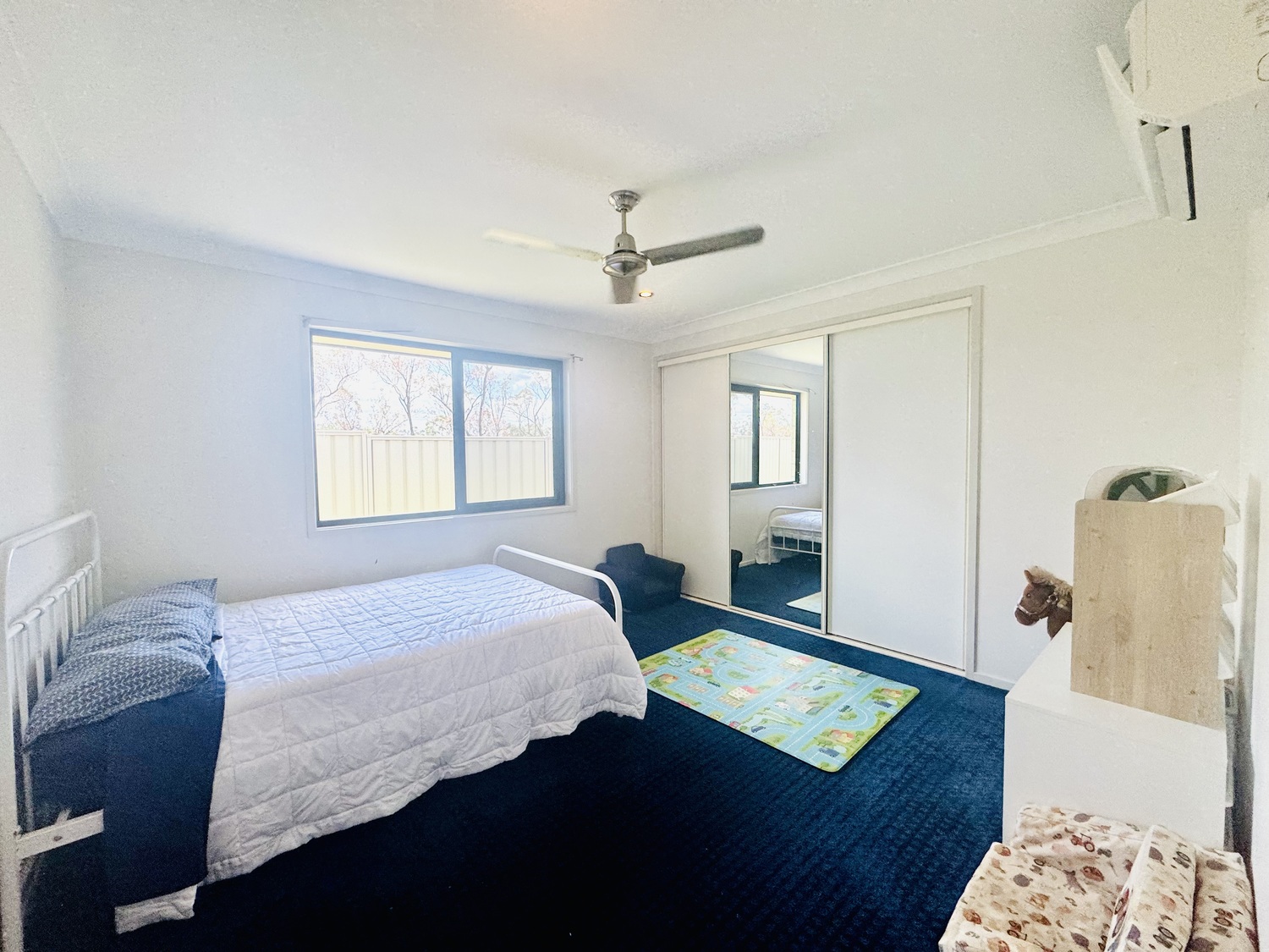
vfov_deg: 85.7
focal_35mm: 14
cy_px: 476
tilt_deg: -2.5
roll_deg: +0.0
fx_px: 513
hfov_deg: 102.1
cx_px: 634
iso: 160
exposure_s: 1/100
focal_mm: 2.22
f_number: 2.2
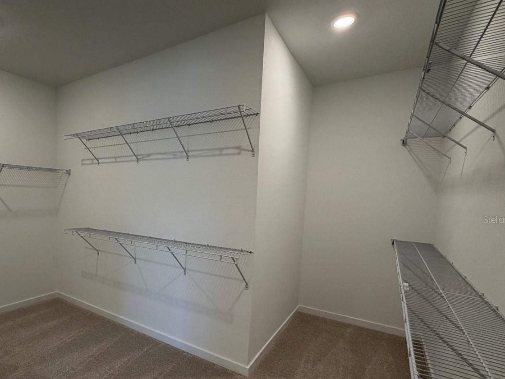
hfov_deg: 78.9
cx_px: 165
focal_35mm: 20
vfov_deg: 65.6
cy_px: 219
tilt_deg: -6.6
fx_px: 292
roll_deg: -0.7
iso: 250
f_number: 2.2
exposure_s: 1/120
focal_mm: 2.22
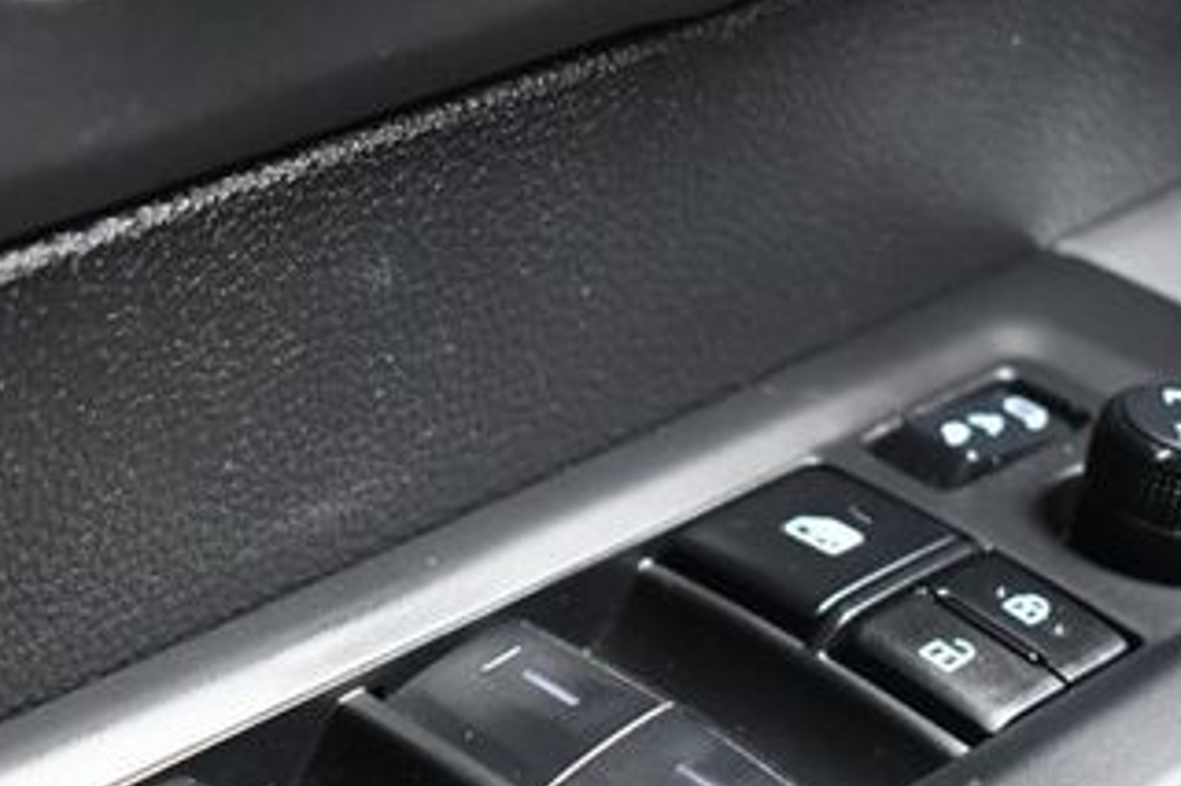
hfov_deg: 17.1
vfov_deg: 11.3
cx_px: 550
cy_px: 712
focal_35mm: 120
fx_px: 3934
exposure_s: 1/80
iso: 3200
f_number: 4.8
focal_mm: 40
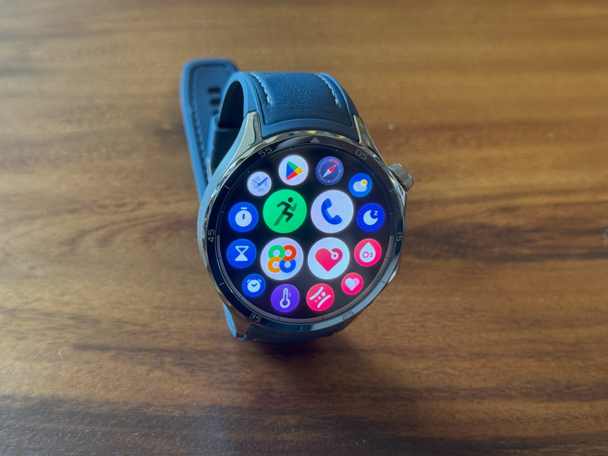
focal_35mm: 48
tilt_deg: -45.3
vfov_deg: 30.3
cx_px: 304
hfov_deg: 39.7
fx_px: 843
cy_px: 228
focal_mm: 6.76
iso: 200
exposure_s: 1/60
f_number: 1.78
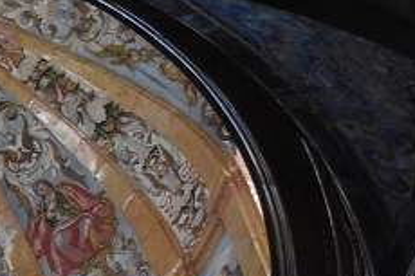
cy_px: 276
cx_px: -103
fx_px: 1624
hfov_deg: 14.1
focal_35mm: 141
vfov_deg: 9.6
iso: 320
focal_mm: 9.4
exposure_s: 1/30
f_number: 4.3
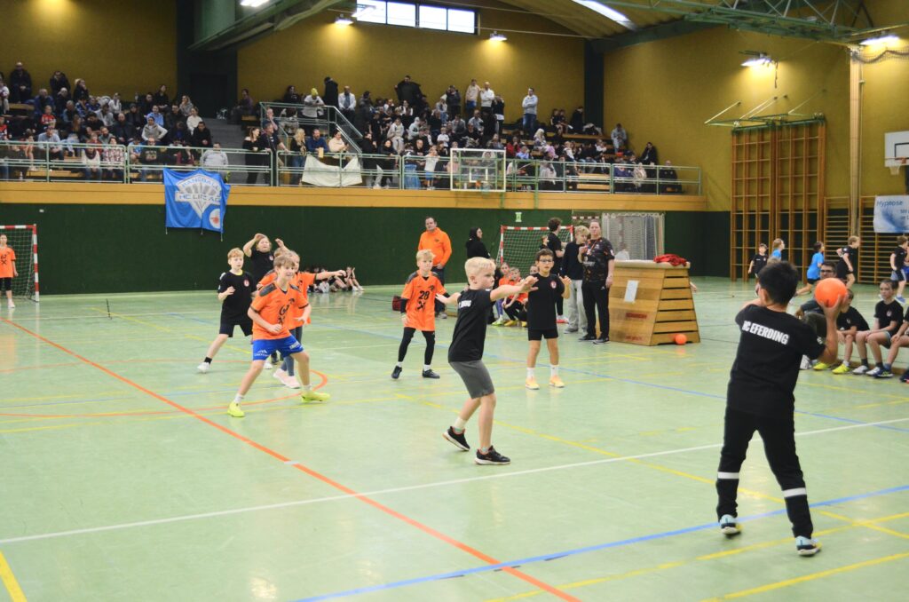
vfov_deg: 34.1
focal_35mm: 39
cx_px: 454
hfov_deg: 49.6
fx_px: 983
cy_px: 301
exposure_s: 1/400
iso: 1600
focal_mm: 26
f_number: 4.2
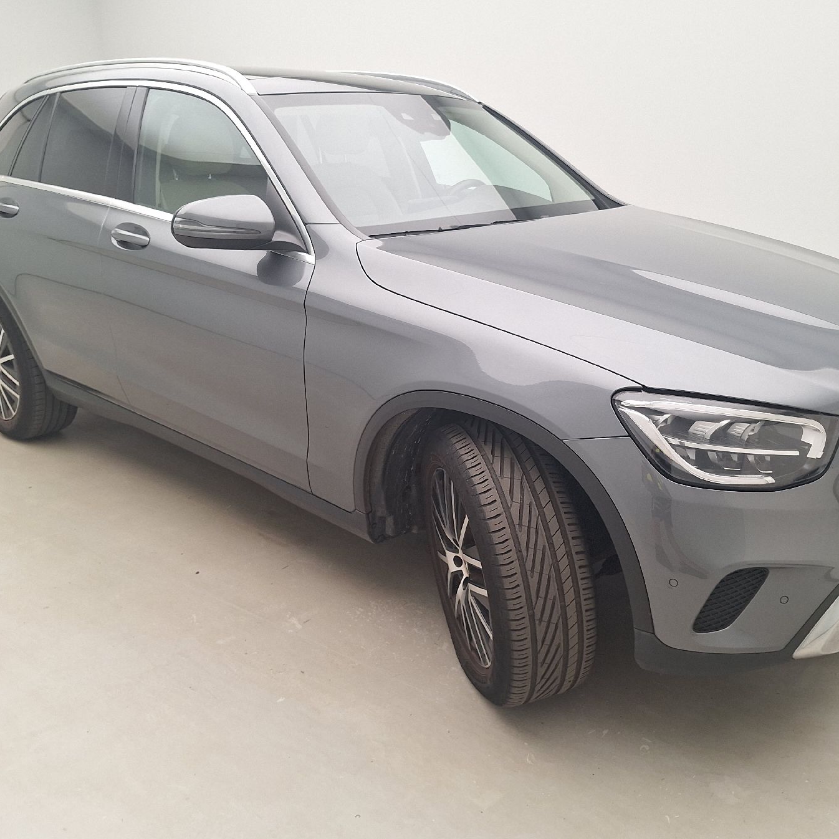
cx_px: 466
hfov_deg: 55.5
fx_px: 795
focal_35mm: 29
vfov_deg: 55.6
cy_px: 415
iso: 64
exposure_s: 1/100
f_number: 1.8
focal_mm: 5.54
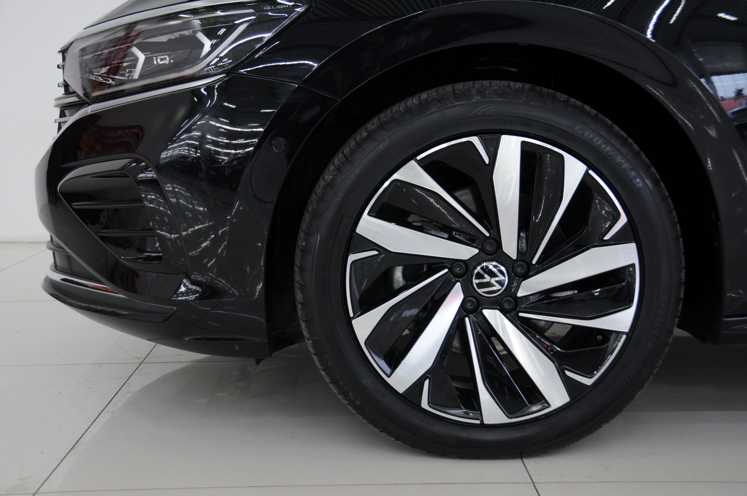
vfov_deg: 28.0
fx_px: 995
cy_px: 248
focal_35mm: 48
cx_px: 374
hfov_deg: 41.2
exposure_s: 1/10
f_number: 4.8
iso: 200
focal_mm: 32
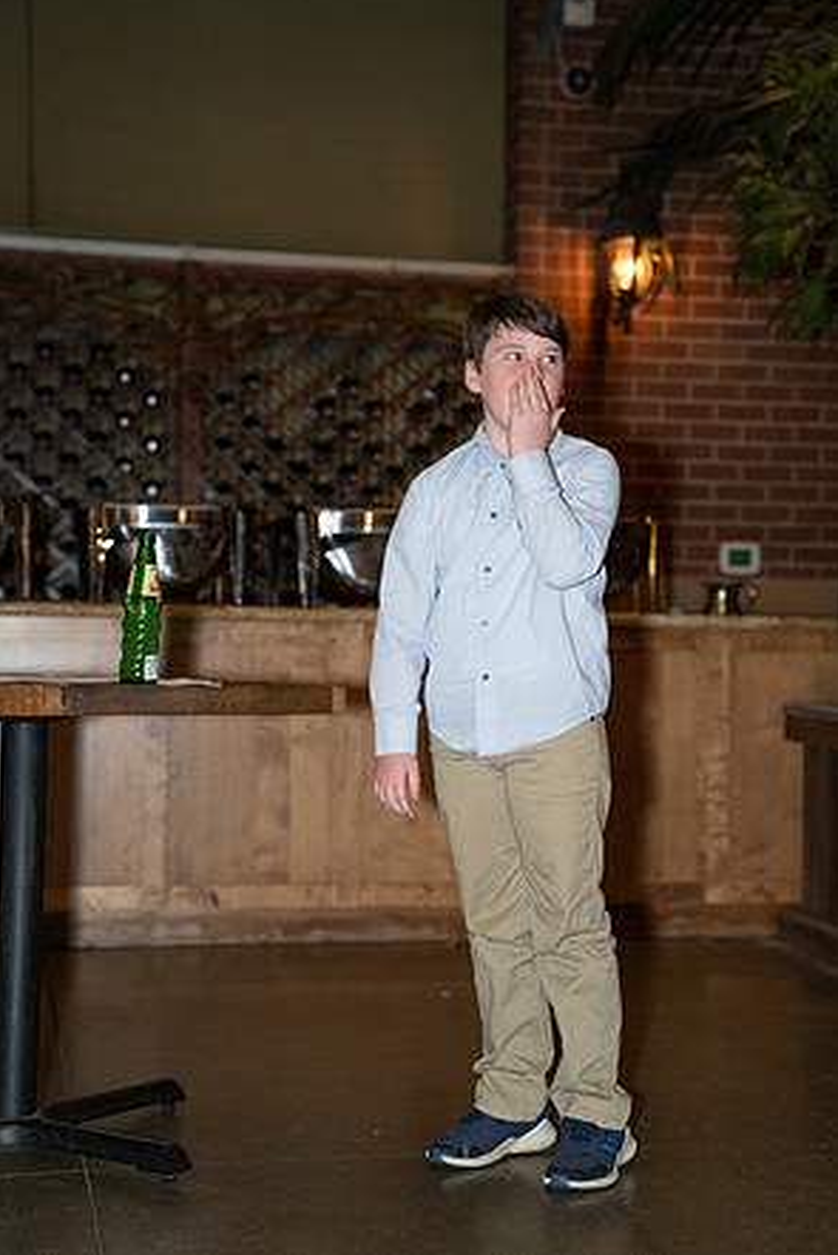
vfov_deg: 33.9
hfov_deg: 23.0
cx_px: 418
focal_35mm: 59
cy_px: 619
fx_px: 2058
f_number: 2.8
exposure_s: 1/125
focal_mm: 58
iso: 2000
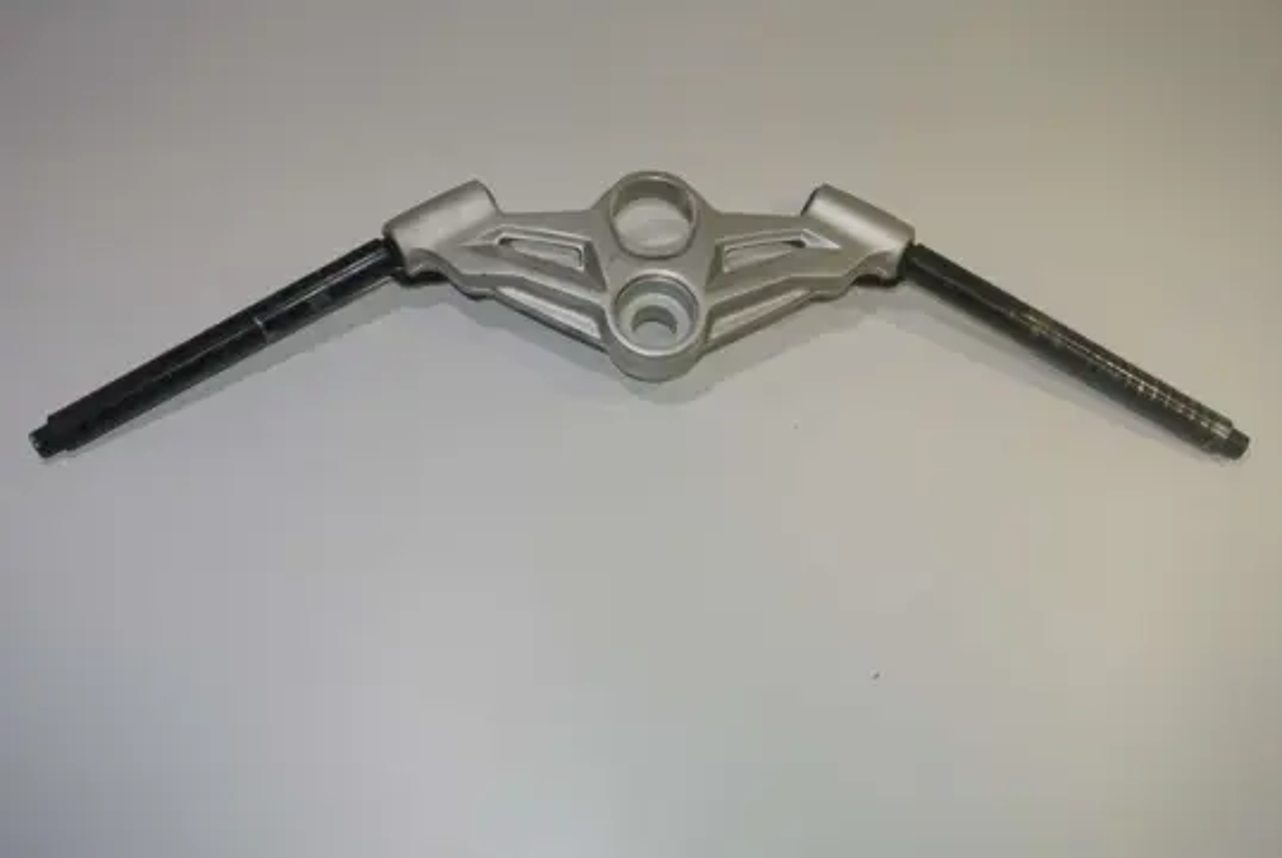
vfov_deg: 43.7
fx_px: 1069
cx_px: 641
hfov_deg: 61.9
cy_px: 429
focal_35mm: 30
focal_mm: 11.4
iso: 200
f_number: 4.5
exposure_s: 1/60
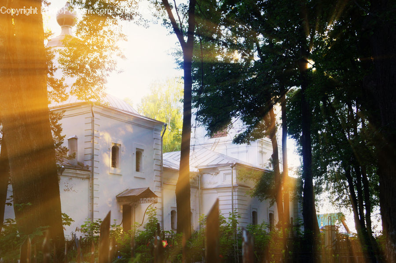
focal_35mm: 52
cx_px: 198
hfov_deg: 37.9
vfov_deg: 25.7
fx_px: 577
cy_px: 132
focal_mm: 35
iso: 200
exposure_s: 1/60
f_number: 5
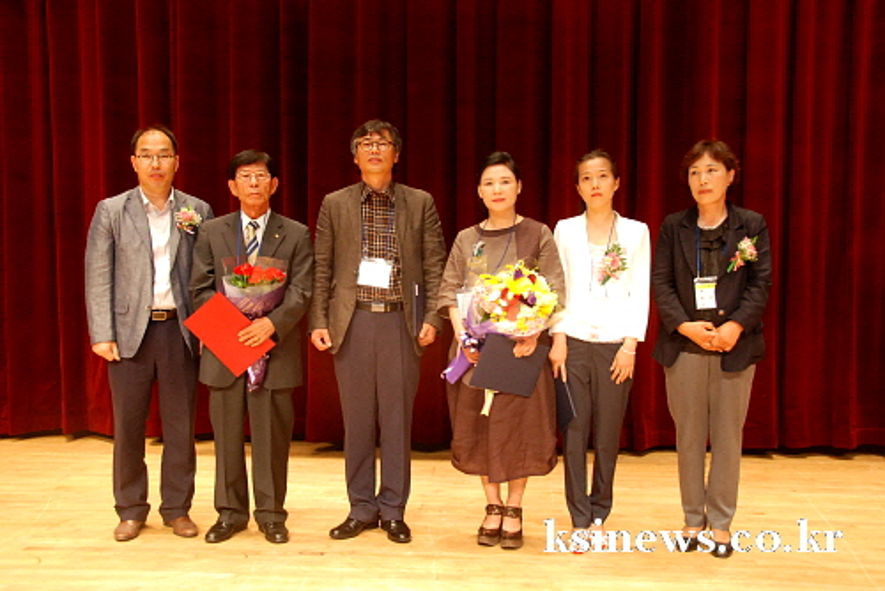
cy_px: 296
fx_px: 959
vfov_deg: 34.3
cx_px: 442
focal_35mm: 39
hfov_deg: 49.5
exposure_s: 1/60
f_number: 5
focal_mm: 26
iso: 800
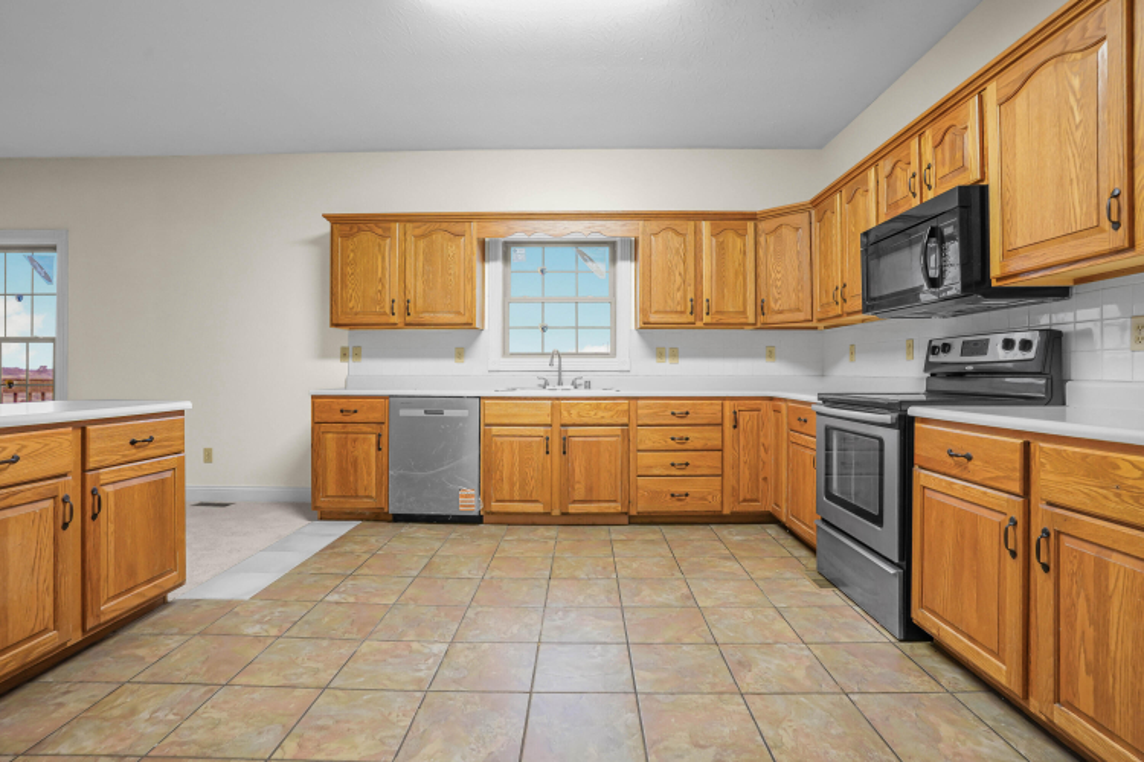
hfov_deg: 93.3
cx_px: 572
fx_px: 540
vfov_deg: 70.4
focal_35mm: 17
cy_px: 381
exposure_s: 1/3
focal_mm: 17
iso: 800
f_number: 8
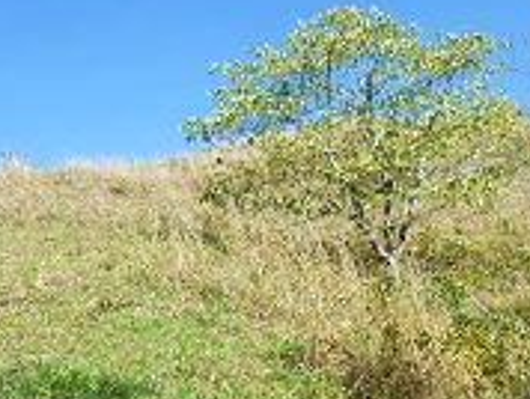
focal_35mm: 61
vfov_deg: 23.5
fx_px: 935
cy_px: 353
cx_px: 369
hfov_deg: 31.3
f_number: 2.8
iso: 80
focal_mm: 5.5
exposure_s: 1/640
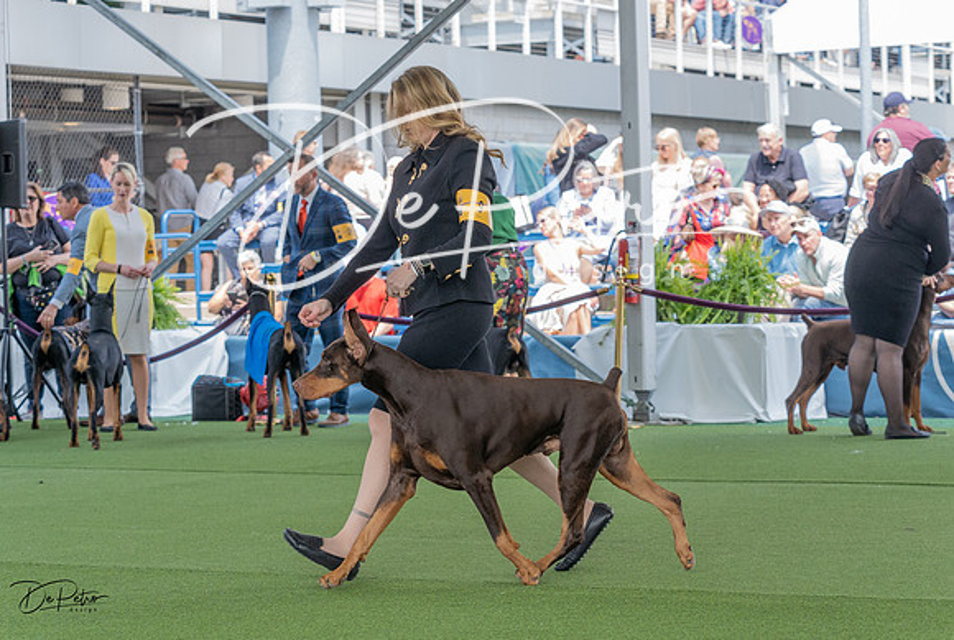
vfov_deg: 14.3
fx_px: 2543
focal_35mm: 96
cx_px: 474
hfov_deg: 21.2
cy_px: 325
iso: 1250
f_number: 5
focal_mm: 81
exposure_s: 1/1000
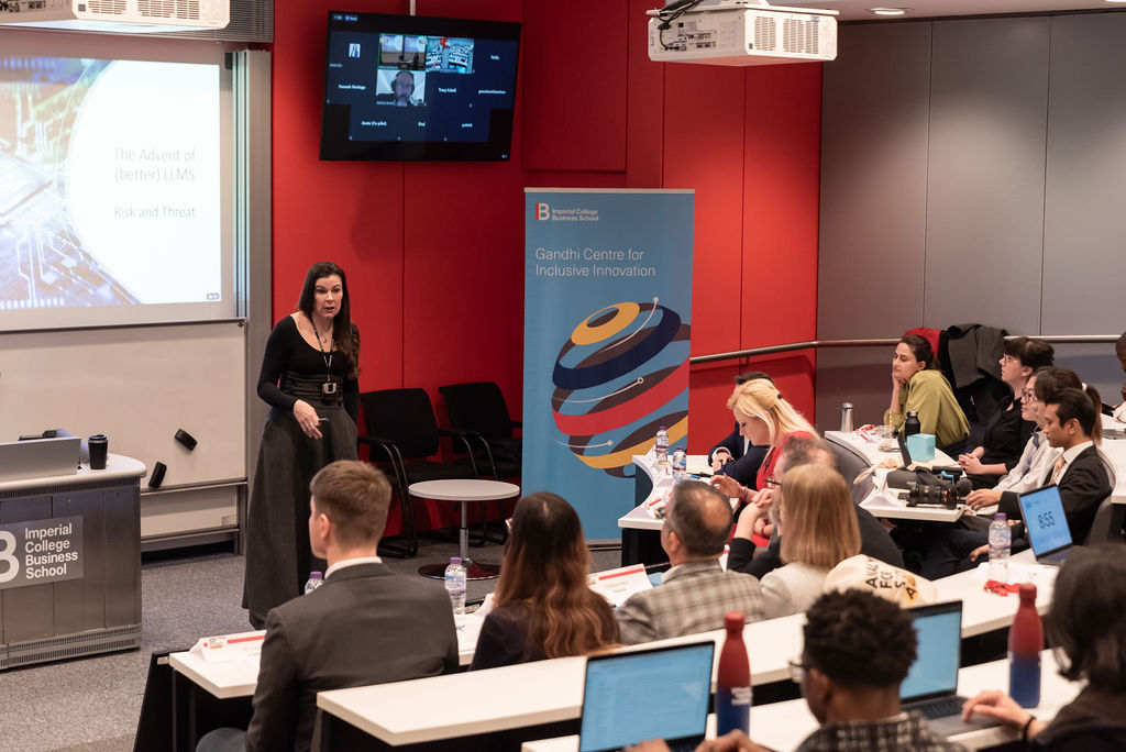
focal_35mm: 70
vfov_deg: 19.5
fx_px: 2191
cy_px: 376
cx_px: 563
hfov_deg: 28.8
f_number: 4.5
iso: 1250
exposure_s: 1/200
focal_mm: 70
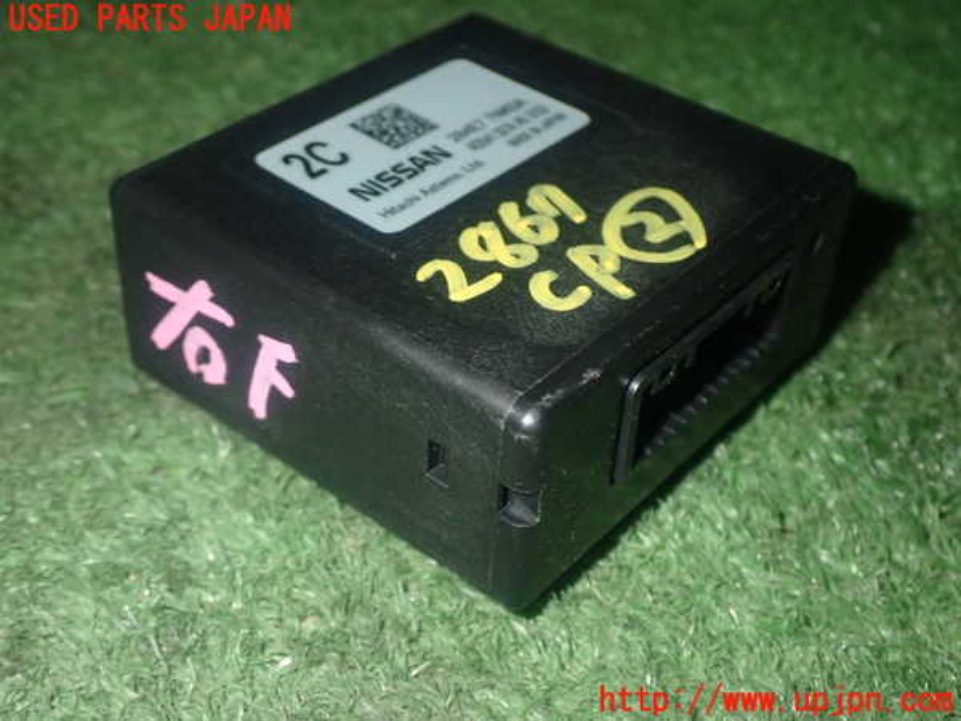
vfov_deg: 29.1
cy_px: 360
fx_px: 1388
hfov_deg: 38.2
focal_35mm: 50
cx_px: 480
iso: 640
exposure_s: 1/50
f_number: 9
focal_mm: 9.01
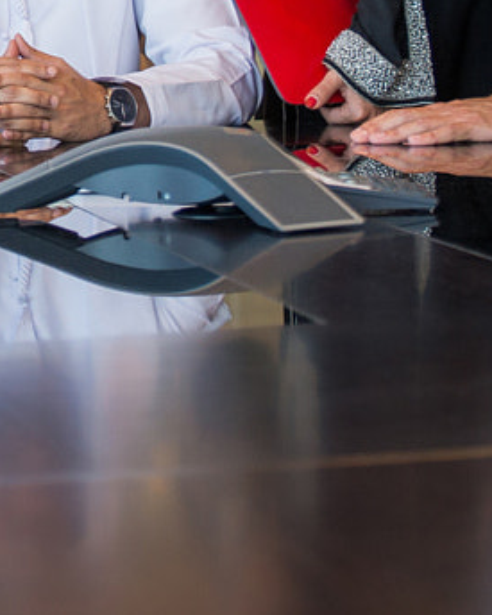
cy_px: -293
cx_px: -106
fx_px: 2786
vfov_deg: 12.1
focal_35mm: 153
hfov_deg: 9.9
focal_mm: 35
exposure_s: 1/125
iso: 320
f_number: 2.8
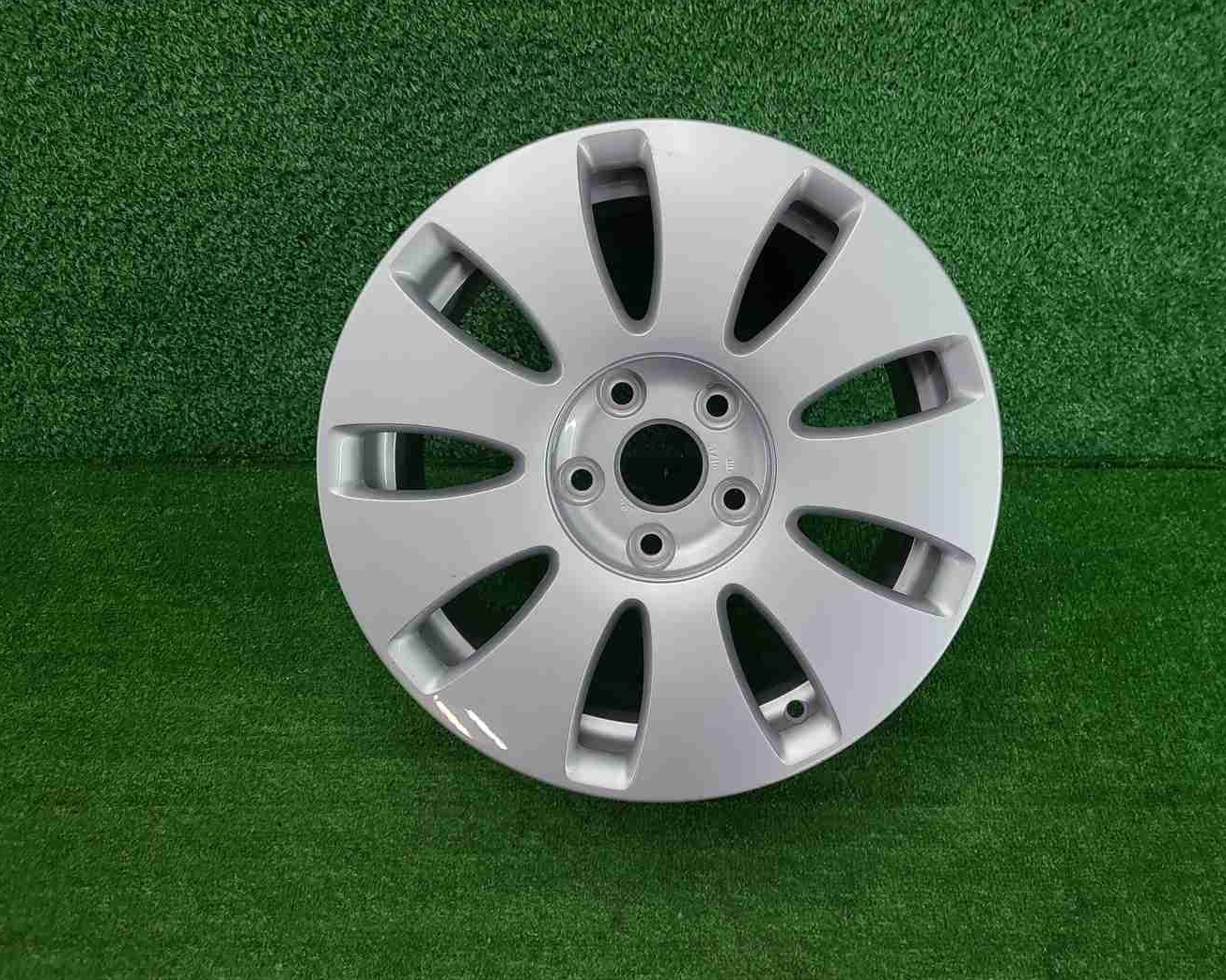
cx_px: 674
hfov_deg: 62.1
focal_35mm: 28
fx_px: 1016
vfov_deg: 51.5
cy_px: 483
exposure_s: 1/50
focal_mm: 5.4
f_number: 1.8
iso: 59
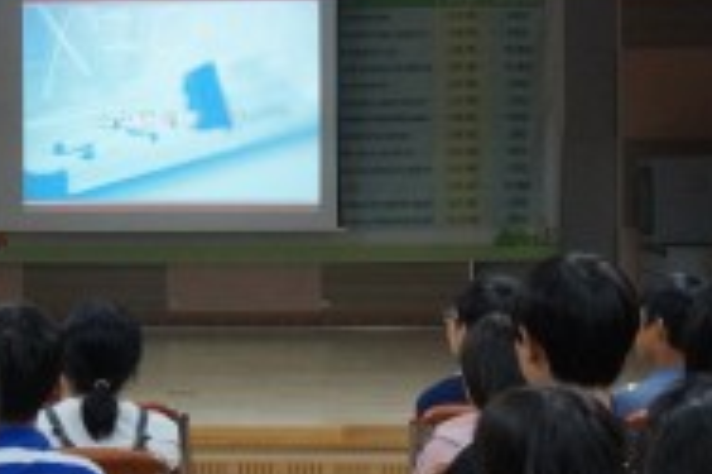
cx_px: 114
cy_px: 165
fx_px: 1699
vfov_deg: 15.8
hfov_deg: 23.2
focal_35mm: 86
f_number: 4
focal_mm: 18
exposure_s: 1/160
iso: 1250
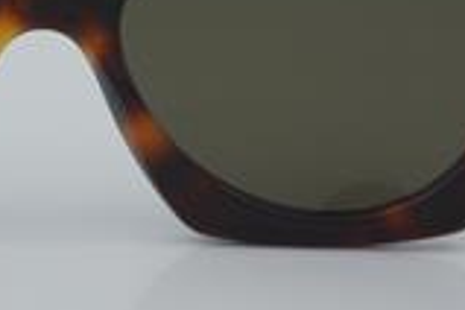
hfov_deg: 9.9
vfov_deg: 6.6
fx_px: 2677
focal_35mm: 207
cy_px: 67
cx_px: 35
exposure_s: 1/4
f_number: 32
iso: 100
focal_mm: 55
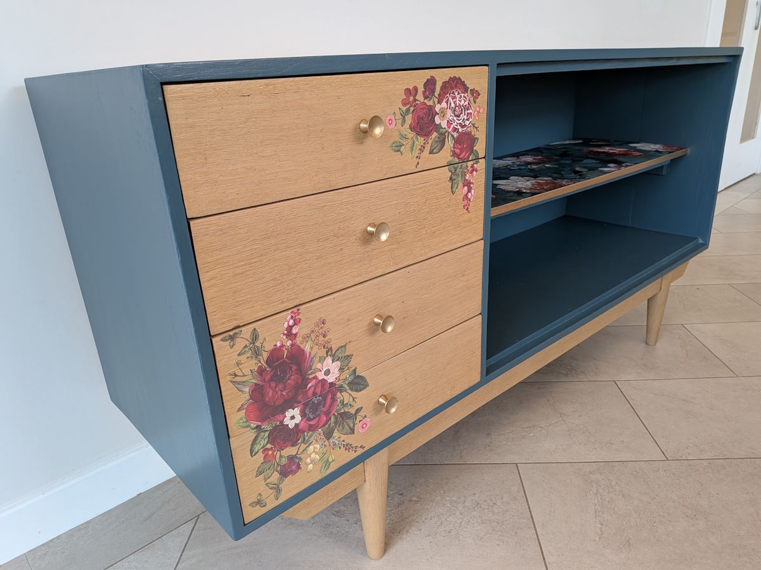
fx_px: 528
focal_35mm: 24
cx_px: 380
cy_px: 285
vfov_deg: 56.8
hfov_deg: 71.6
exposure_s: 1/33.3
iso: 91
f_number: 1.7
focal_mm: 4.53
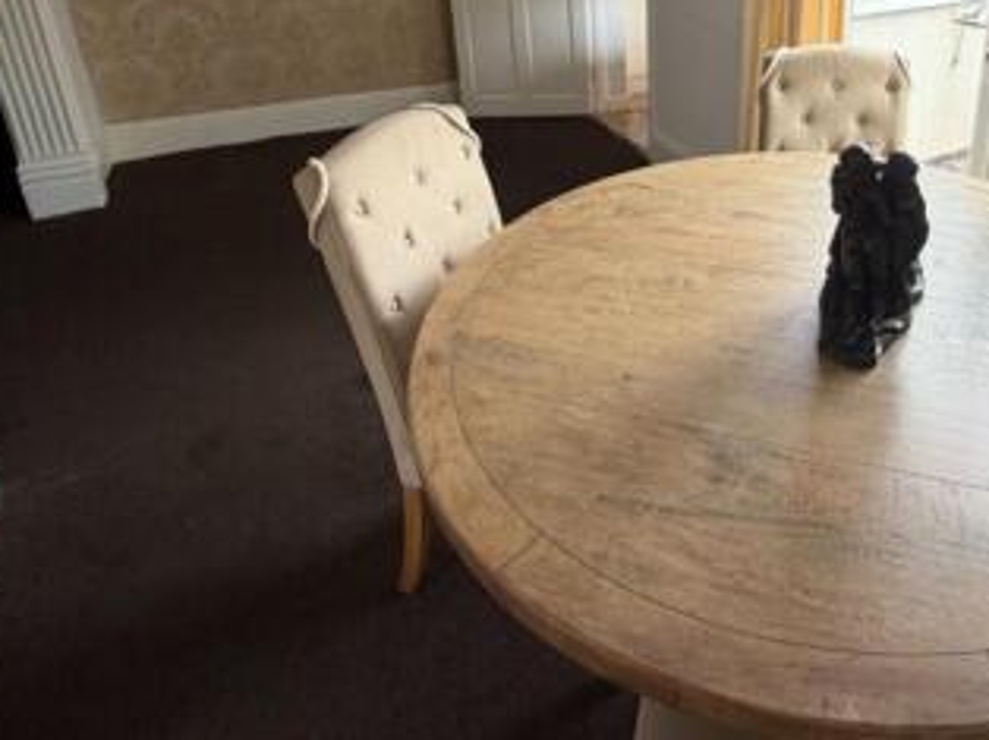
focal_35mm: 26
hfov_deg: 64.1
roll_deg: -0.5
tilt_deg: -19.0
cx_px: 720
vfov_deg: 49.1
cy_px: 121
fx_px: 742
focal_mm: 2.22
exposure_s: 1/121
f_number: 2.2
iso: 100
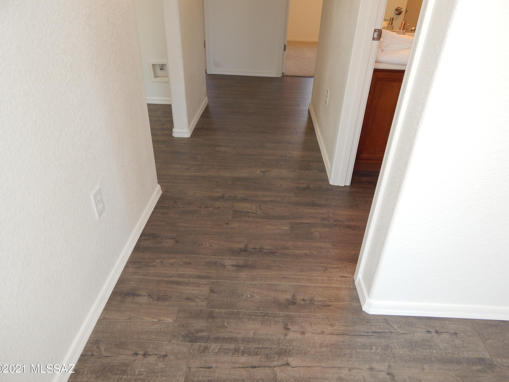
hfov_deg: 71.6
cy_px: 188
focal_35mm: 24
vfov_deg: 56.8
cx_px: 259
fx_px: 353
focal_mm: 4
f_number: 3
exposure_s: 1/50
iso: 125
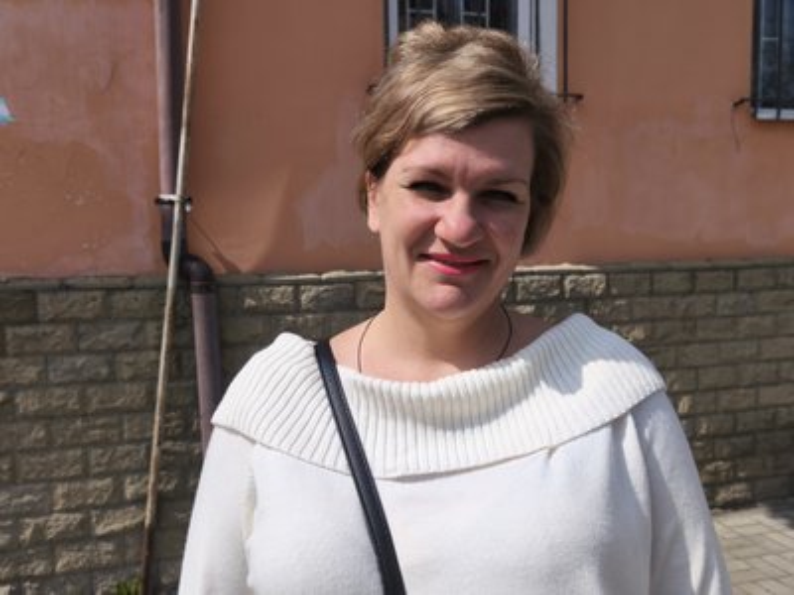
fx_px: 803
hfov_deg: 52.6
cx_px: 397
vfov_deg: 40.7
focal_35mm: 35
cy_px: 298
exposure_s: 1/5878
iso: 80
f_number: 1.7
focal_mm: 5.35
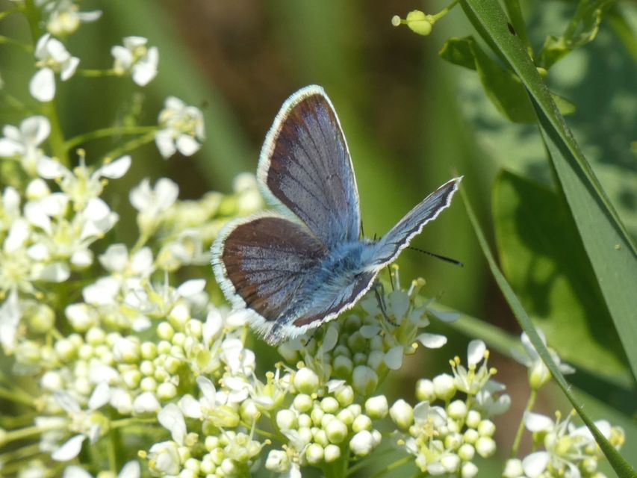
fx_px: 9773
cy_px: 239
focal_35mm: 531
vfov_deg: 2.8
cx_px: 318
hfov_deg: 3.7
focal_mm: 95.2
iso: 80
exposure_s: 1/200
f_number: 5.6
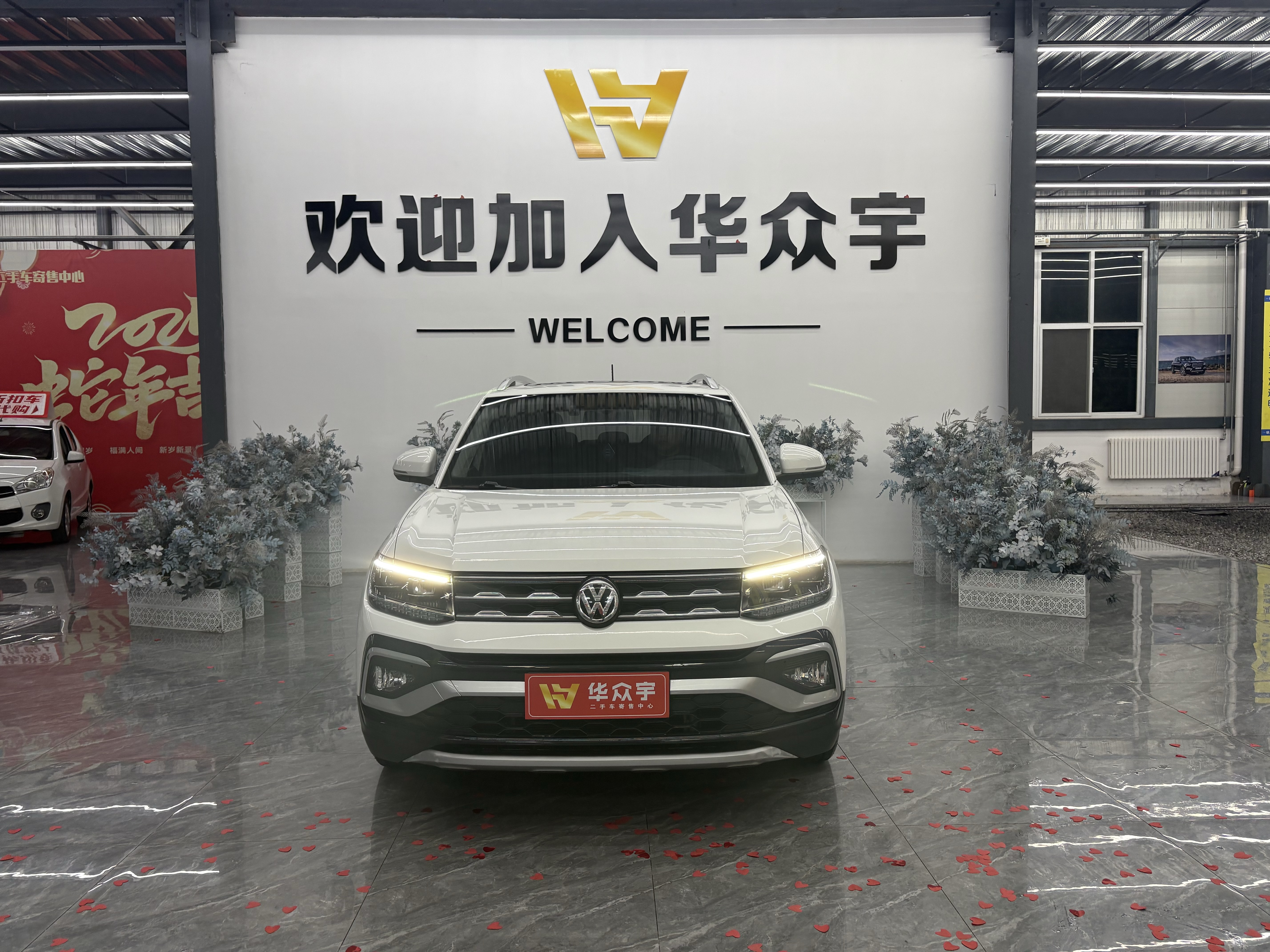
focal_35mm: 26
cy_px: 476
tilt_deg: -3.1
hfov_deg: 67.3
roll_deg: +0.7
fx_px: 954
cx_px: 635
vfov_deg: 53.1
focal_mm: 5.96
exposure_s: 1/100
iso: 64
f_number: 1.6
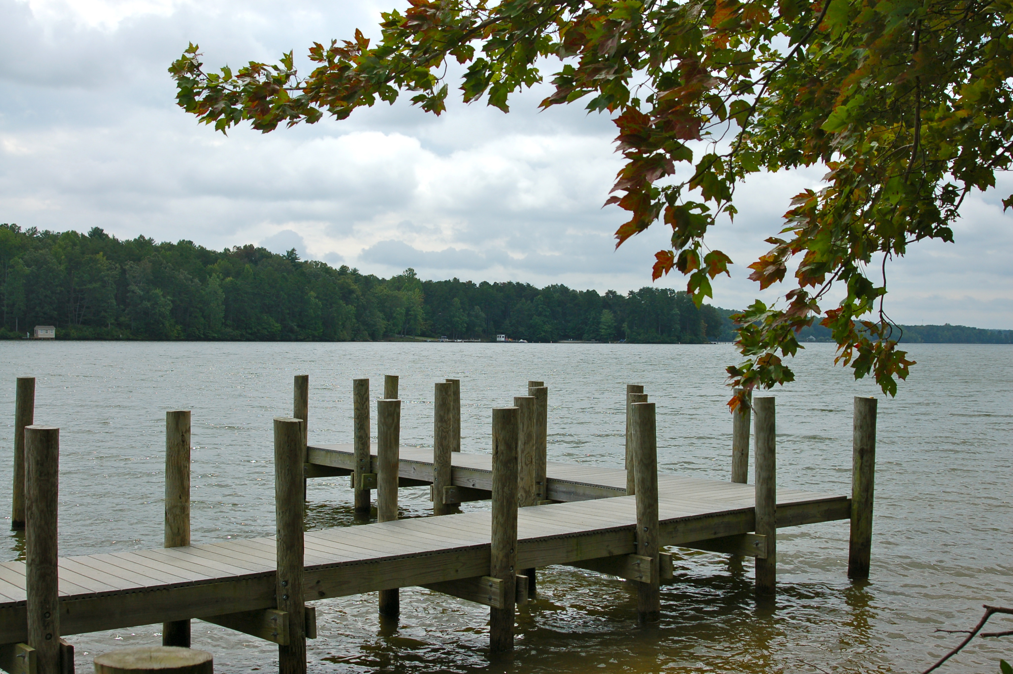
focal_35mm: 42
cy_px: 337
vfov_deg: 31.8
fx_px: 1181
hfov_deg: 46.4
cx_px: 506
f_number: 9
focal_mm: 28
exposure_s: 1/500
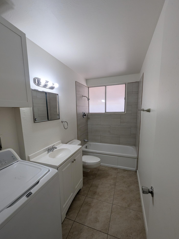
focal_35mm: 14
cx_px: 86
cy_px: 128
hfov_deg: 85.6
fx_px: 96
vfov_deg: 101.9
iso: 66
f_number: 2.2
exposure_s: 1/120
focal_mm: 1.95
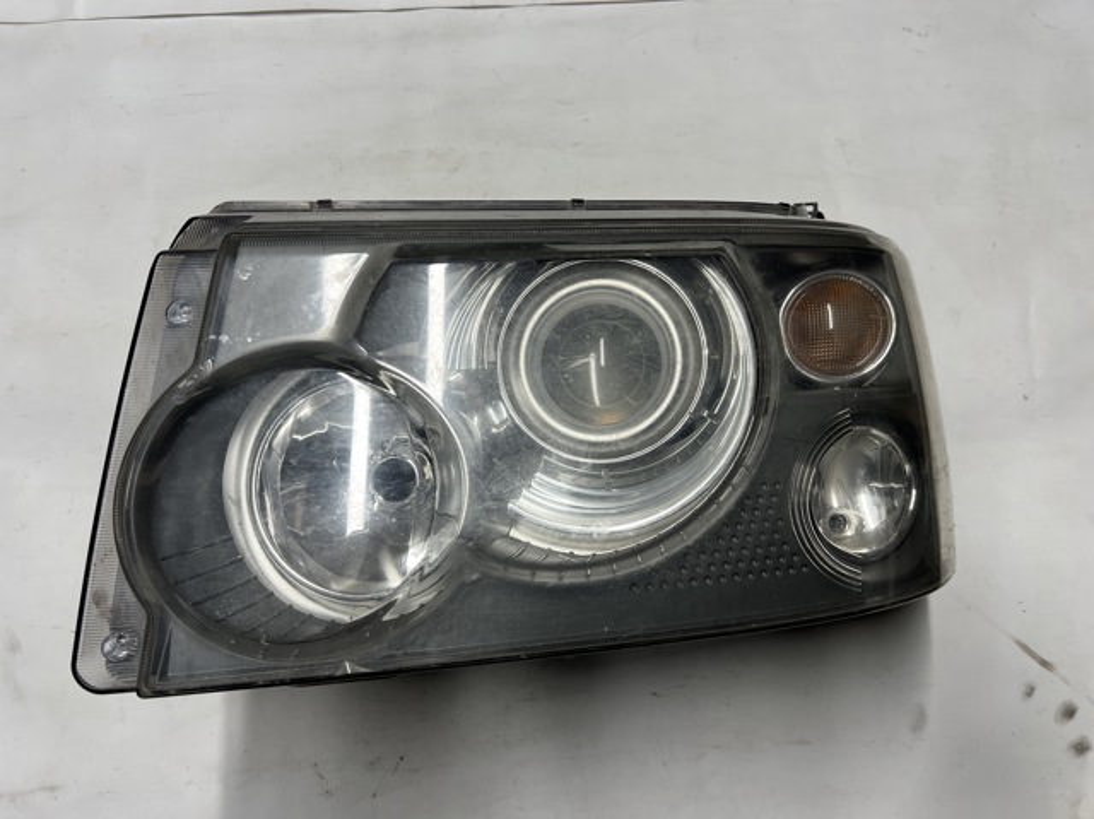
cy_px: 410
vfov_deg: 53.0
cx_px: 547
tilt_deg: -79.1
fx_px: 821
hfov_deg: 67.3
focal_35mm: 26
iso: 64
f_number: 1.5
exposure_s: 1/100
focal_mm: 5.7
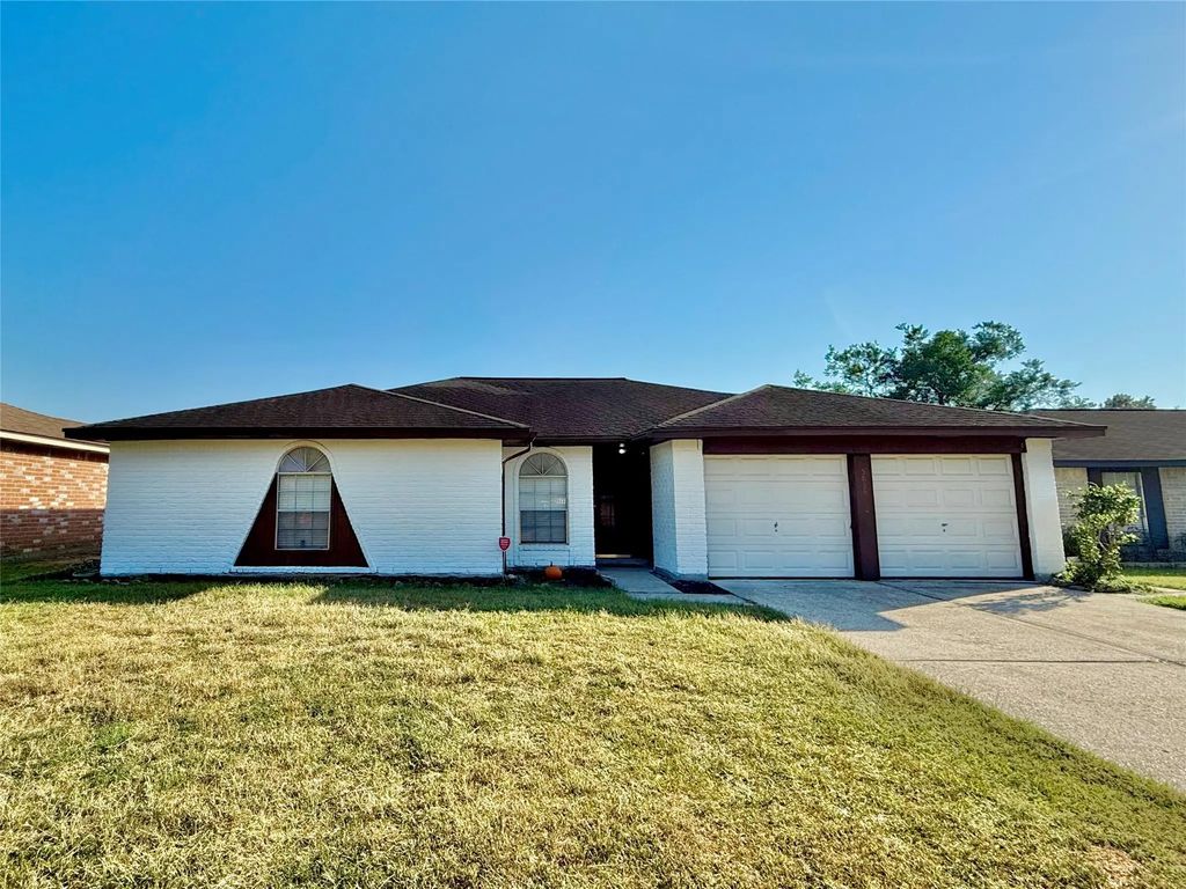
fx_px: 480
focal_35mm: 14
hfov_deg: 102.1
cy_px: 444
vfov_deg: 85.7
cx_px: 593
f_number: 2.2
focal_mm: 2.22
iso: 50
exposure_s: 1/2506
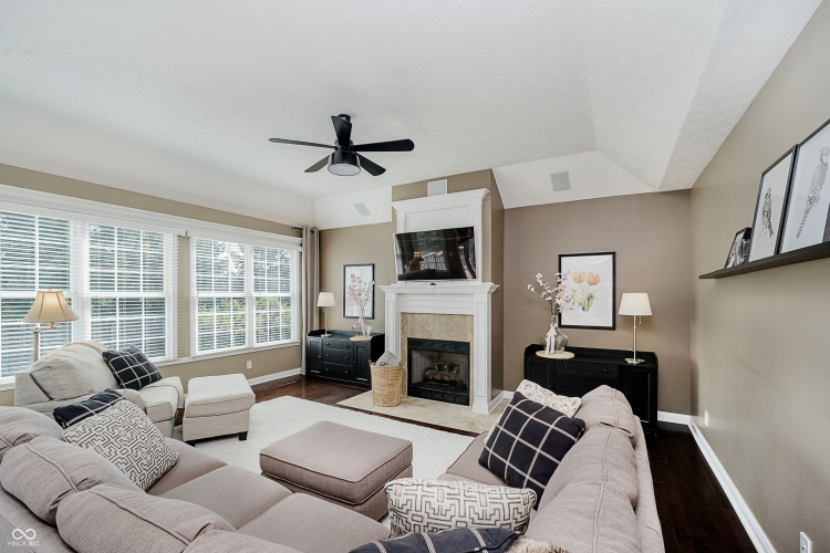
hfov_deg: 100.4
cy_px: 276
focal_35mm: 15
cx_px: 415
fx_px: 346
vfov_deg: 77.3
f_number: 4
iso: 500
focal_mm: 10
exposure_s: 1/60
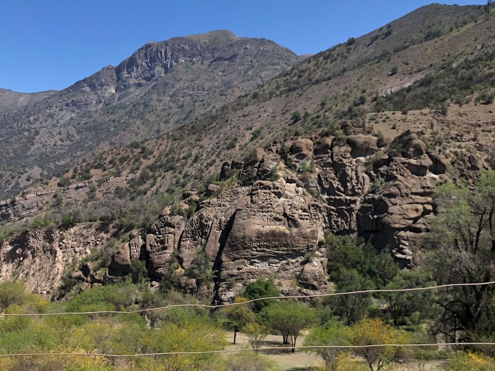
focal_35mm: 28
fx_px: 400
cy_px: 186
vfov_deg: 49.7
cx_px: 248
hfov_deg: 63.4
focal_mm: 3.99
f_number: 1.8
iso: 20
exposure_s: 1/1600
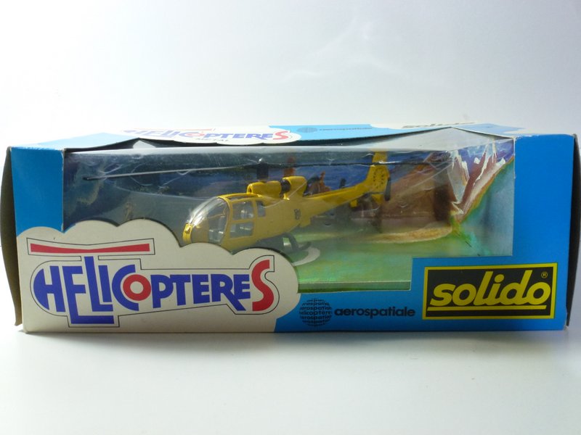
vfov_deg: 42.9
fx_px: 554
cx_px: 290
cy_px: 218
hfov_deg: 55.4
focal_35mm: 33
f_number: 3.6
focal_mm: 5.9
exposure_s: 1/60
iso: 200
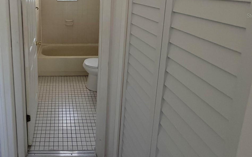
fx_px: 172
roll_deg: +0.7
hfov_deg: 67.4
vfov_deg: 44.7
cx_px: 60
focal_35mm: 25
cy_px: 15
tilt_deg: -7.9
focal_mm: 2.22
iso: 320
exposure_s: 1/72
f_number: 2.2
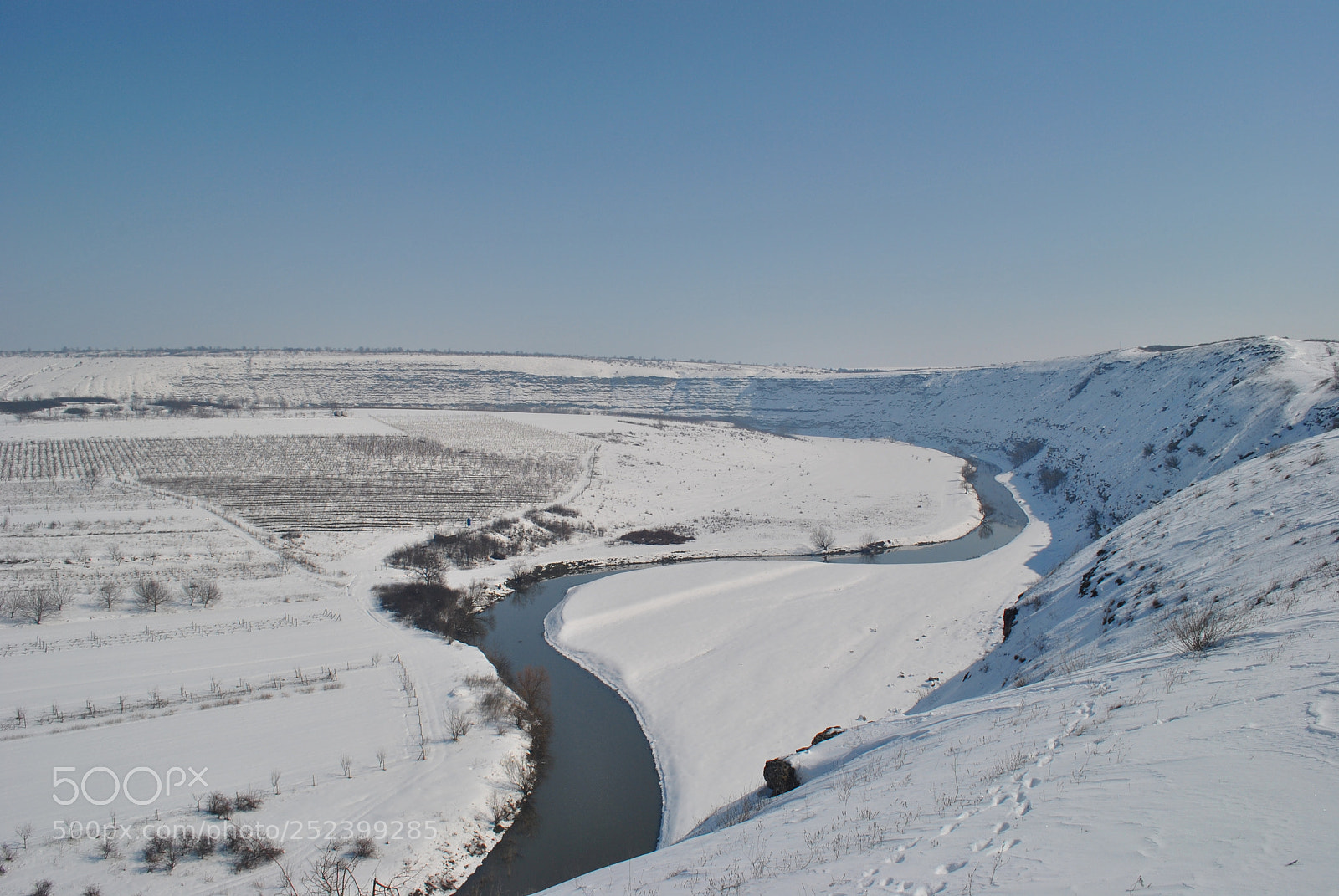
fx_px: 1005
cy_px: 448
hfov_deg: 67.3
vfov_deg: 48.0
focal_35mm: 27
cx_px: 670
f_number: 10
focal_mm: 18
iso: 110
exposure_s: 1/250
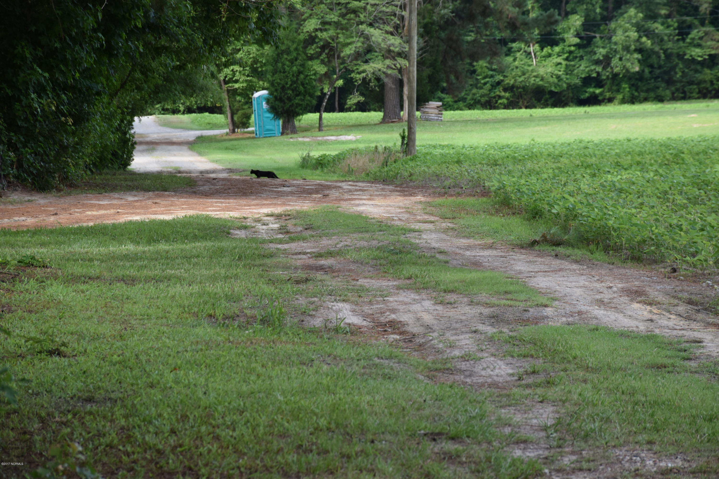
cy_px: 240
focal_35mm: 174
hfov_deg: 11.8
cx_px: 360
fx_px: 3475
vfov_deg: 7.9
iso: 320
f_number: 8
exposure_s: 1/250
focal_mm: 116
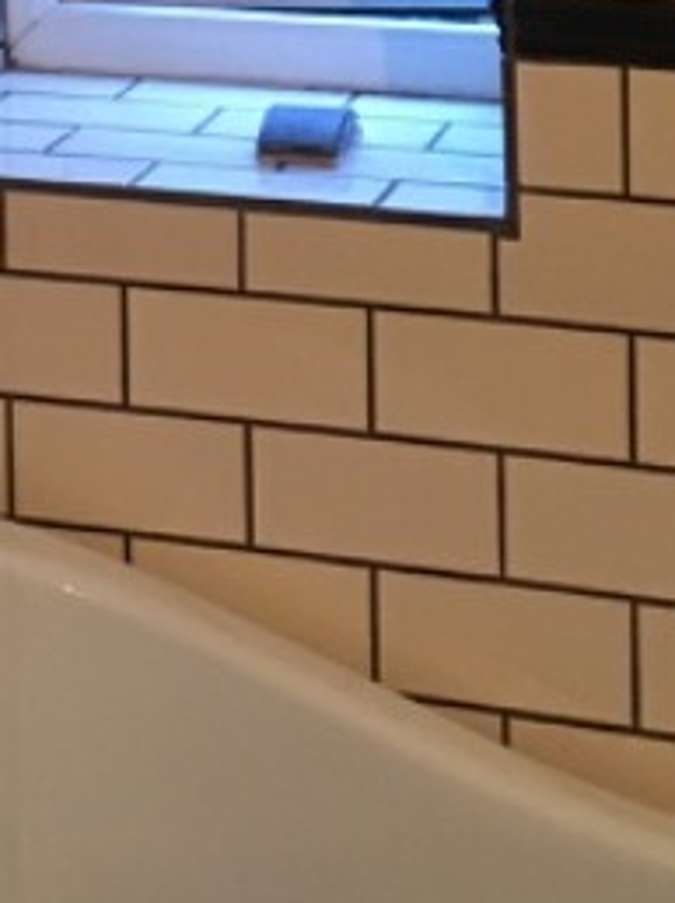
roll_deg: +1.6
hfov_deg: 10.6
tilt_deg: -3.2
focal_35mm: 135
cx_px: -332
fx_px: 3516
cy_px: -455
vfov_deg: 13.7
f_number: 2.2
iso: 200
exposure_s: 1/25
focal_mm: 4.15
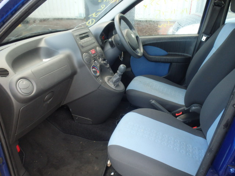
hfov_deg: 63.4
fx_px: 190
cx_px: 118
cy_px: 88
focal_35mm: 28
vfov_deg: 49.7
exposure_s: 1/30
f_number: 3.9
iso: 250
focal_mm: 5
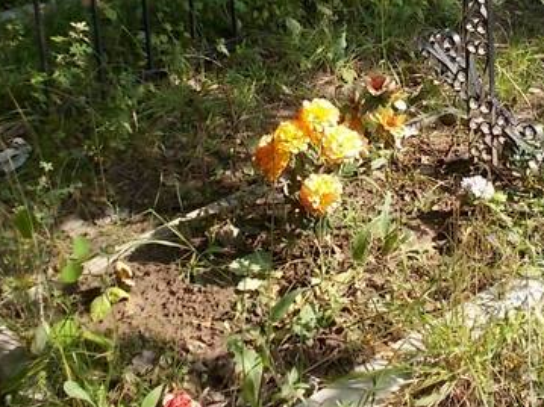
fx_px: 911
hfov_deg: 32.9
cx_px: 373
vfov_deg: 24.2
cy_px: 6
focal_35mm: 58
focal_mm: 4.6
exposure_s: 1/320
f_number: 3.2
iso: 80
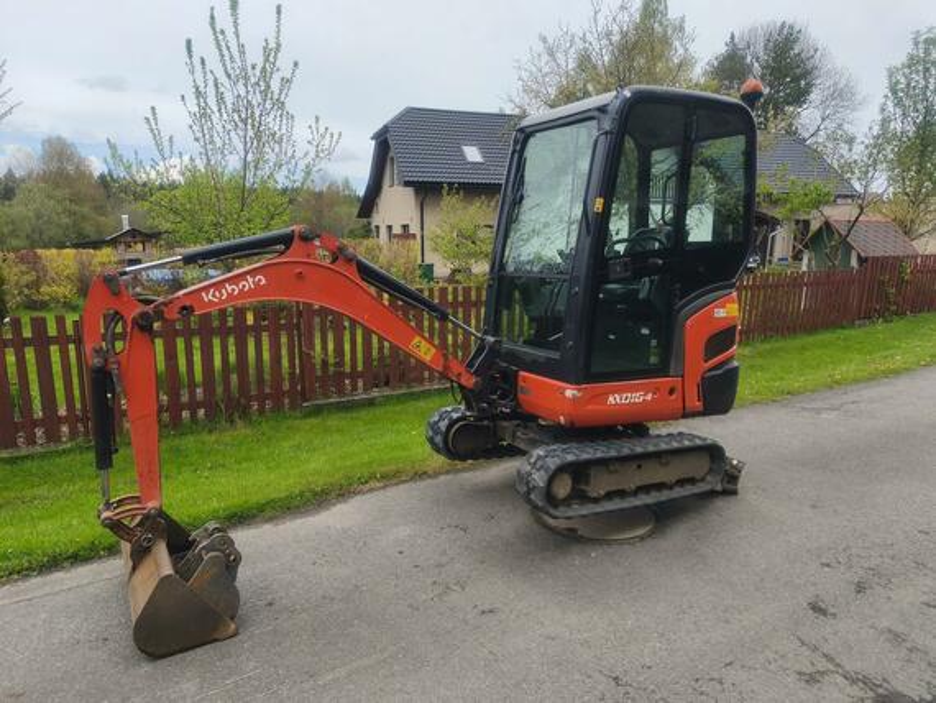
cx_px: 468
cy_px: 352
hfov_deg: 73.9
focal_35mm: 23
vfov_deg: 58.9
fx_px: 622
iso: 50
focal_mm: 6.18
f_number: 1.65
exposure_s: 1/787
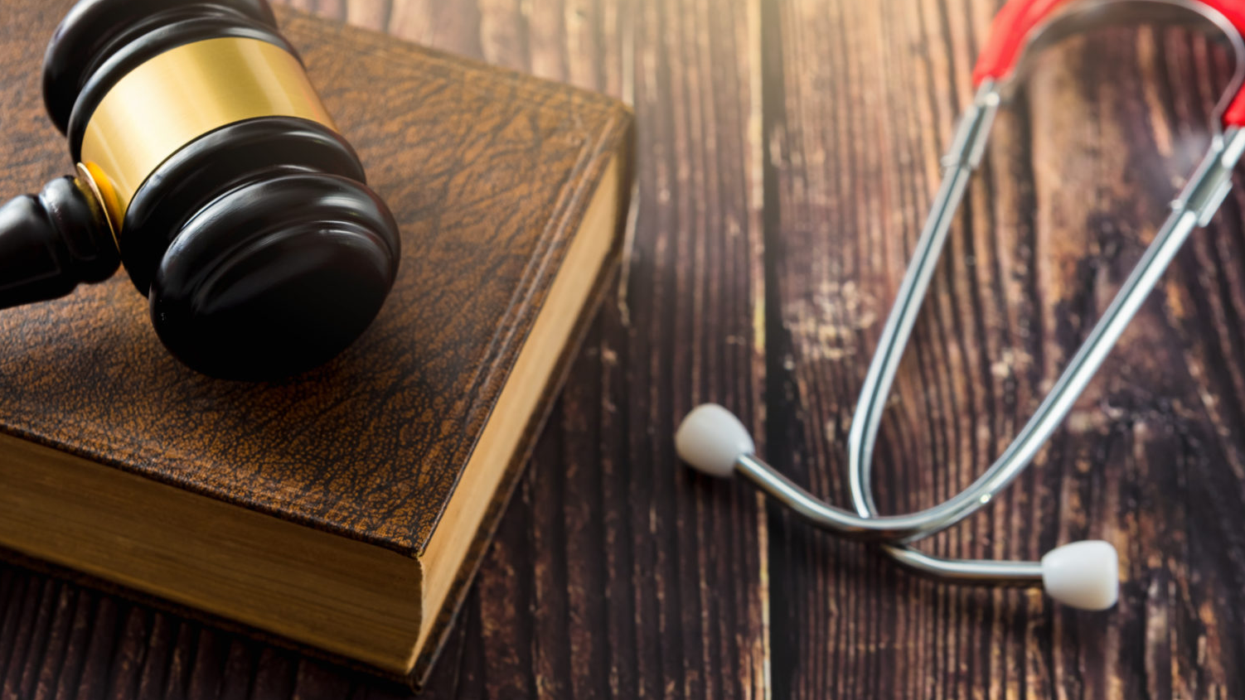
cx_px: 666
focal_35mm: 100
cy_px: 335
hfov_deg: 21.4
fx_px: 3301
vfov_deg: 12.1
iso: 100
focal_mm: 70
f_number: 9.5
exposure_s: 1/125
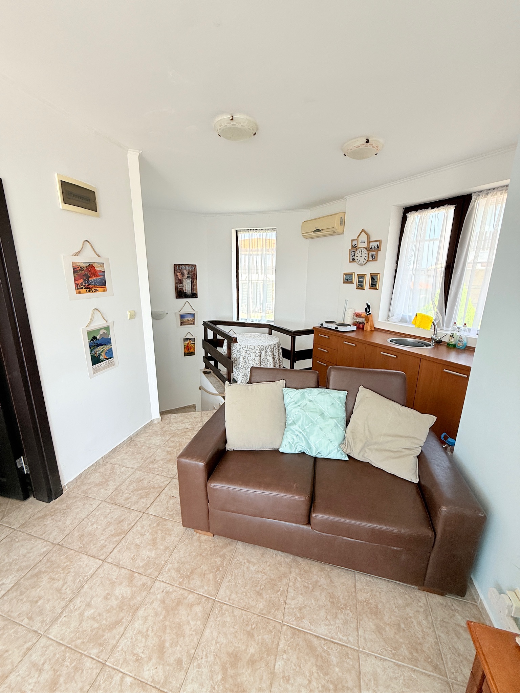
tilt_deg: -14.1
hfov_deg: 85.7
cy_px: 346
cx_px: 260
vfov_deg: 102.1
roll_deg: -1.3
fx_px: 280
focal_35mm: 14
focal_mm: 2.22
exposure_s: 1/99
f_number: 2.2
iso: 80
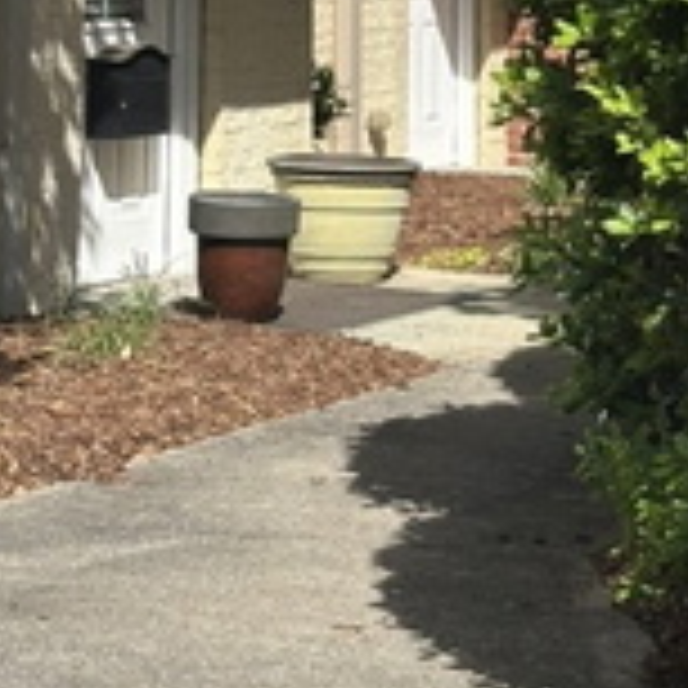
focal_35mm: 148
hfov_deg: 11.8
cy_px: -434
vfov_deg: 11.2
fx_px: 3328
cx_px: 391
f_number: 1.78
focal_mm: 6.86
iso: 64
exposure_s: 1/2890
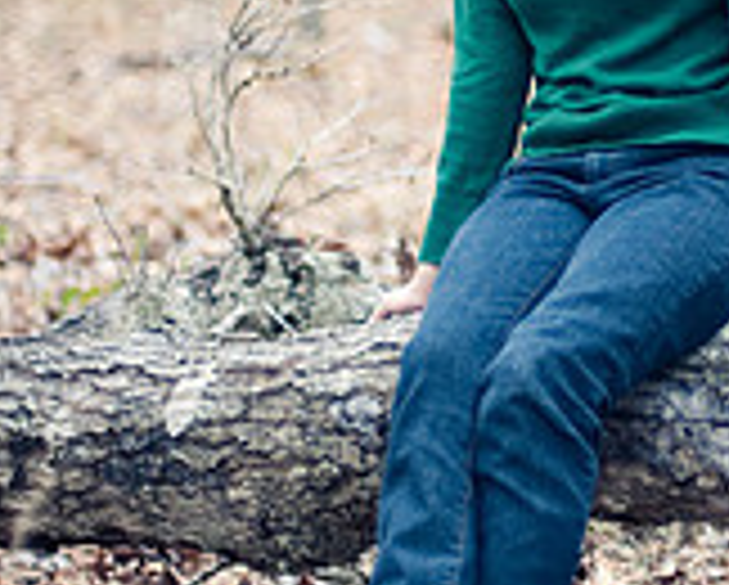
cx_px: 668
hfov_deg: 14.6
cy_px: -58
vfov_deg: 11.7
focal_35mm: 130
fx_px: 2808
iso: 200
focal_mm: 50
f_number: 1.4
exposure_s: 1/200
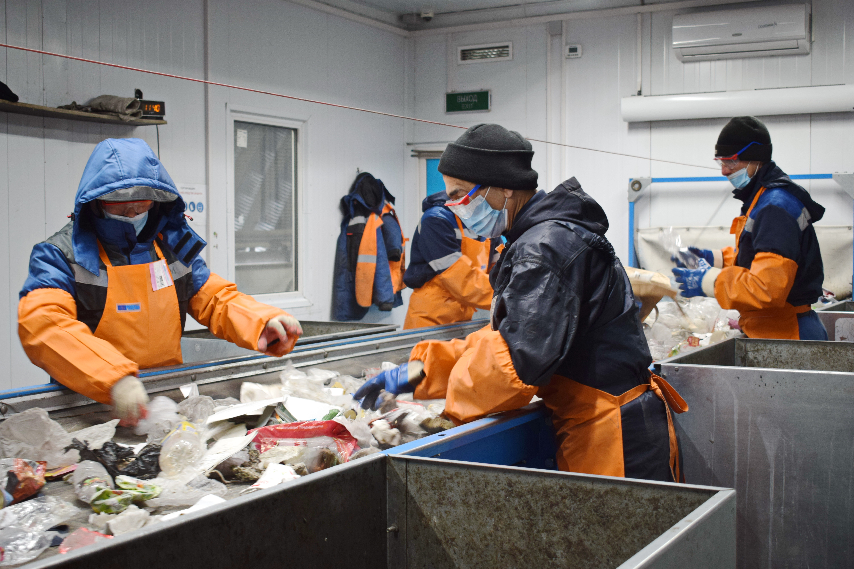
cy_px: 284
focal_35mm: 46
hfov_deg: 42.3
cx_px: 427
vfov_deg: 28.9
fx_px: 1103
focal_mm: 31
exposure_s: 1/60
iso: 500
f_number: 4.2
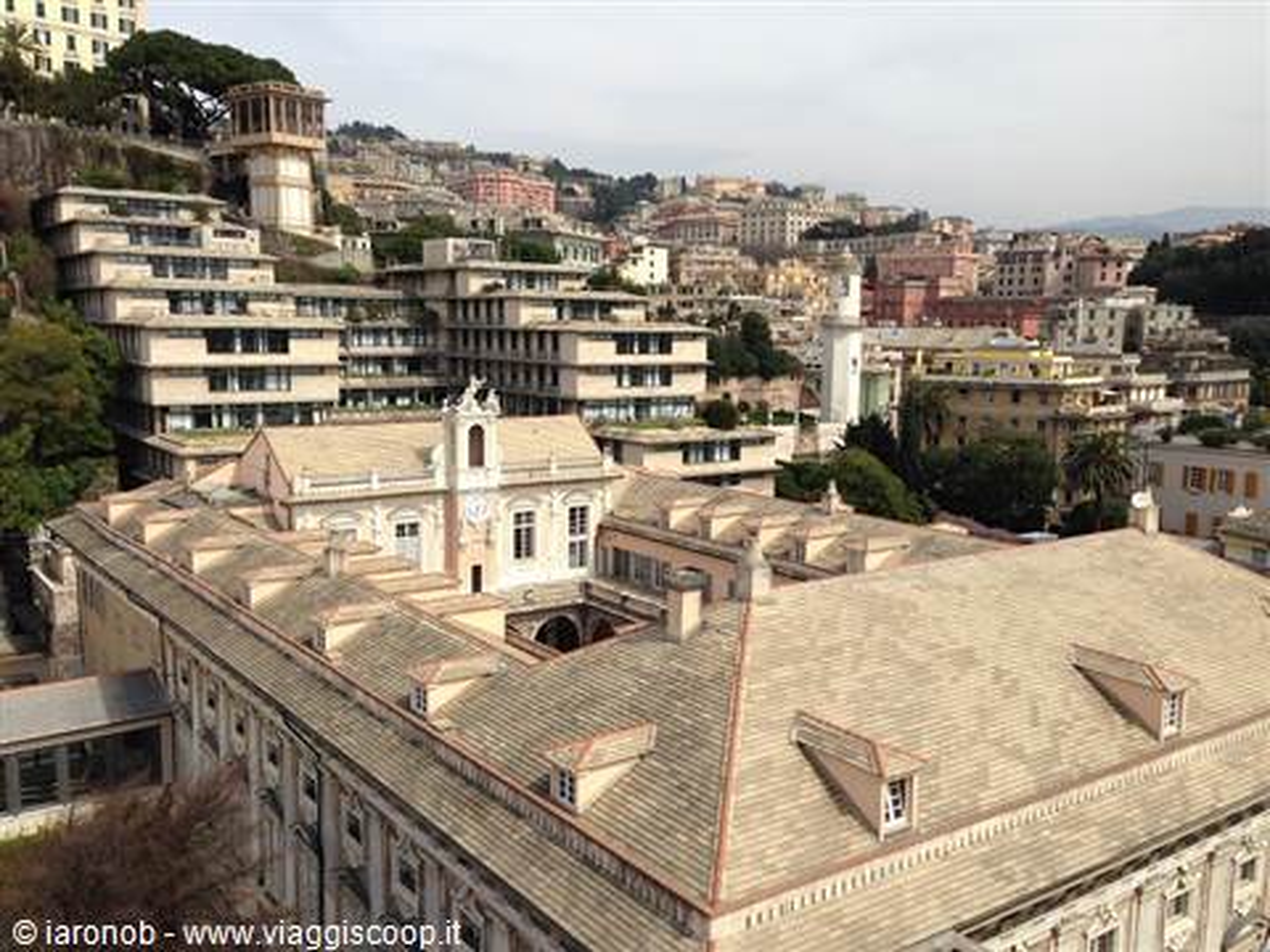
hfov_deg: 55.4
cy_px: 476
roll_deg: -0.7
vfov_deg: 42.9
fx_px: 1211
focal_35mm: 33
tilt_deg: -9.3
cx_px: 635
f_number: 2.4
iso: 50
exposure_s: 1/2008
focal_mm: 4.12
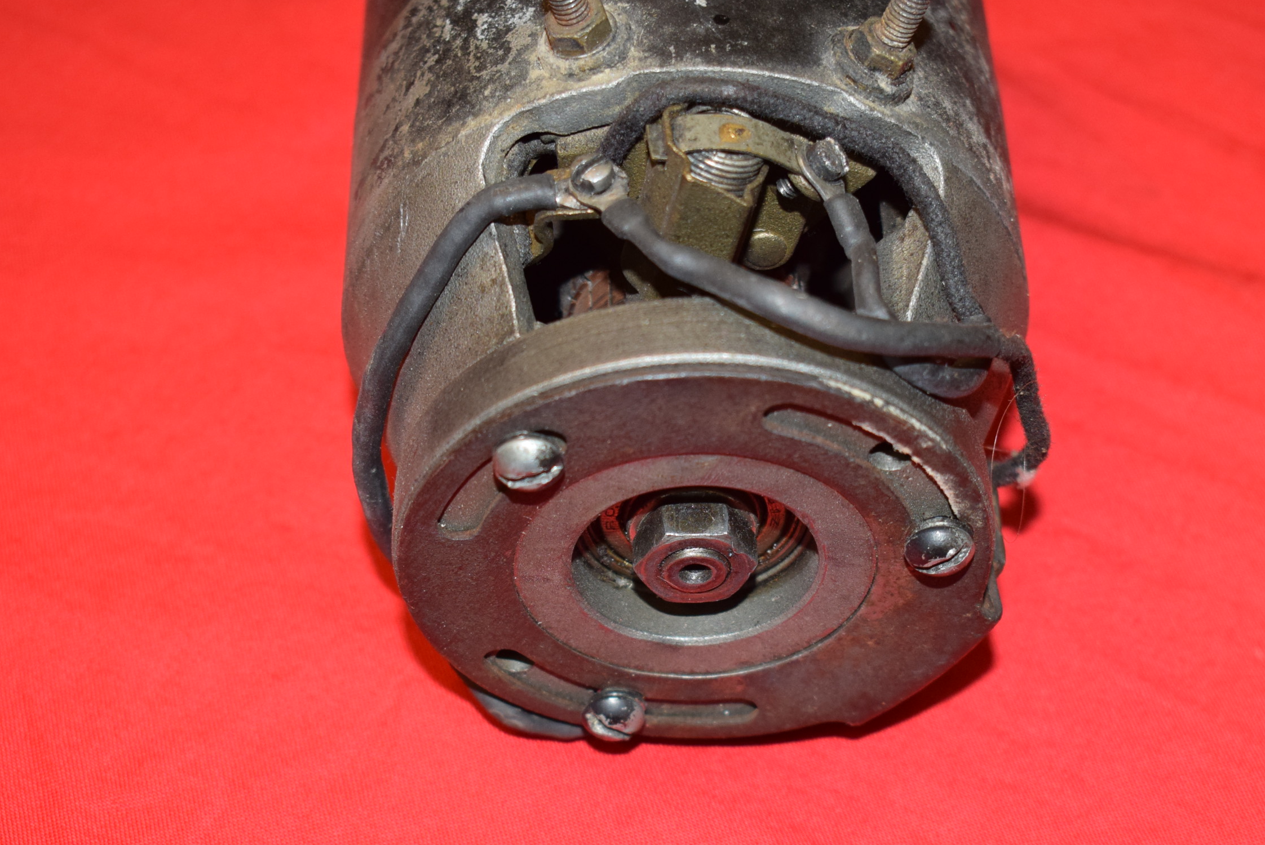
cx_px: 709
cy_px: 501
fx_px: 2532
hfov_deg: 28.0
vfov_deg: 18.9
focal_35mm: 72
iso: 800
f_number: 5.6
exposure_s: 1/160
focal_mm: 36
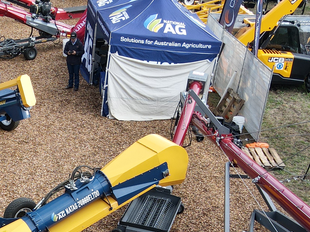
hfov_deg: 25.7
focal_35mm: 72
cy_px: 267
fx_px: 645
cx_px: 3
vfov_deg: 19.4
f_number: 2.8
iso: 100
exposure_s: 1/160
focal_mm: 4.5
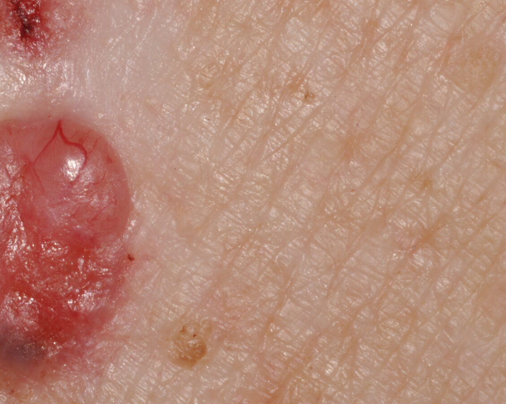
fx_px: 2875
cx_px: 64
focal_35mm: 192
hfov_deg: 10.0
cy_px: 193
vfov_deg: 8.1
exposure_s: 1/60
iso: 200
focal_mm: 60
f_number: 36
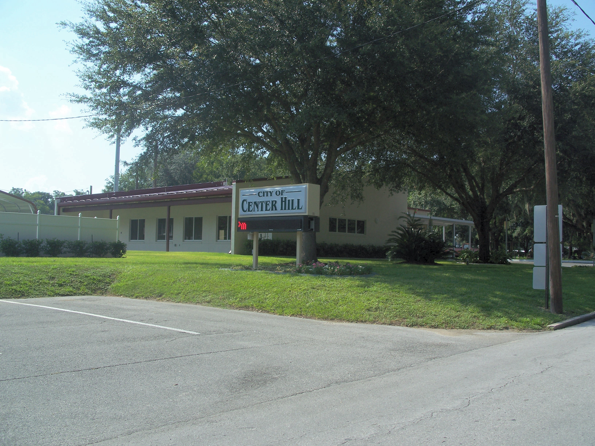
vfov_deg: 38.7
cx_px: 298
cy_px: 223
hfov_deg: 50.1
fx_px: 636
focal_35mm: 37
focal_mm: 7.8
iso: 64
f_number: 4
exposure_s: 1/500
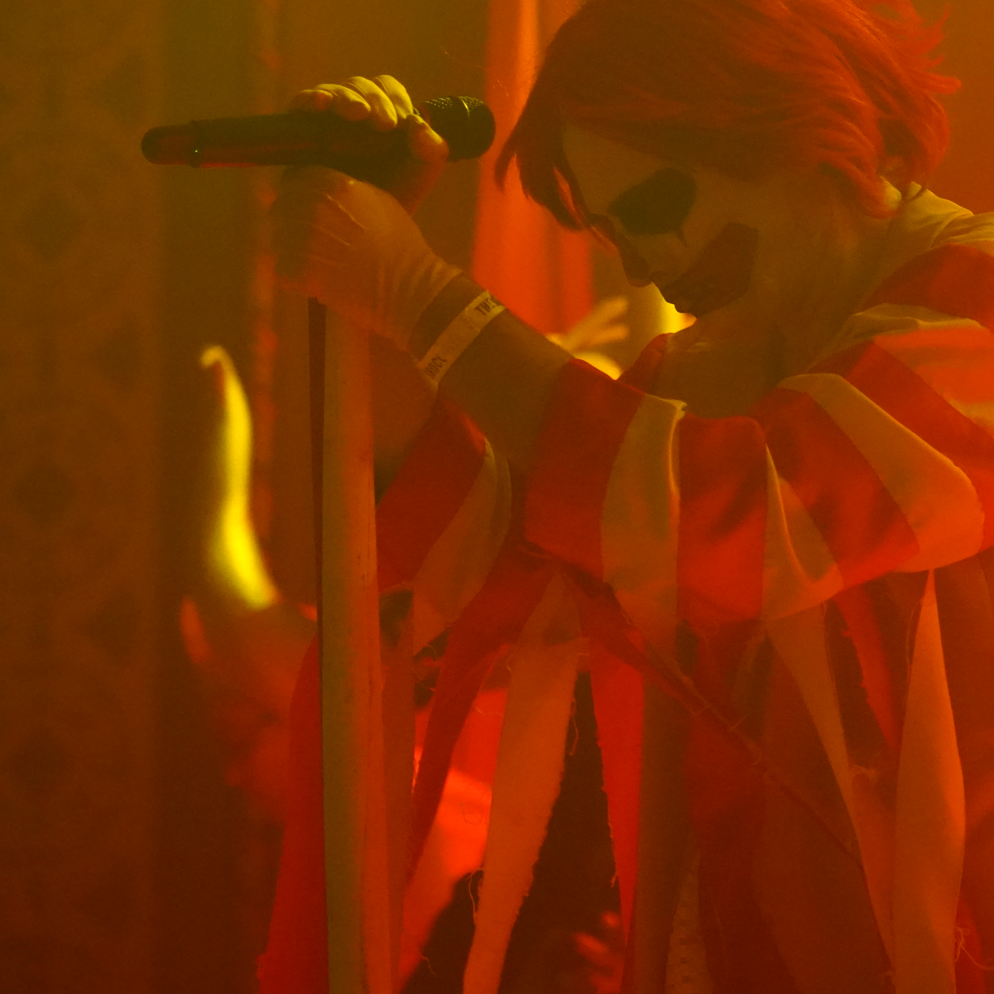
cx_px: 757
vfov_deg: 10.1
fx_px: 5620
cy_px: 471
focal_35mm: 173
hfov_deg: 10.1
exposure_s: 1/160
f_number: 4
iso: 12800
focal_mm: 105
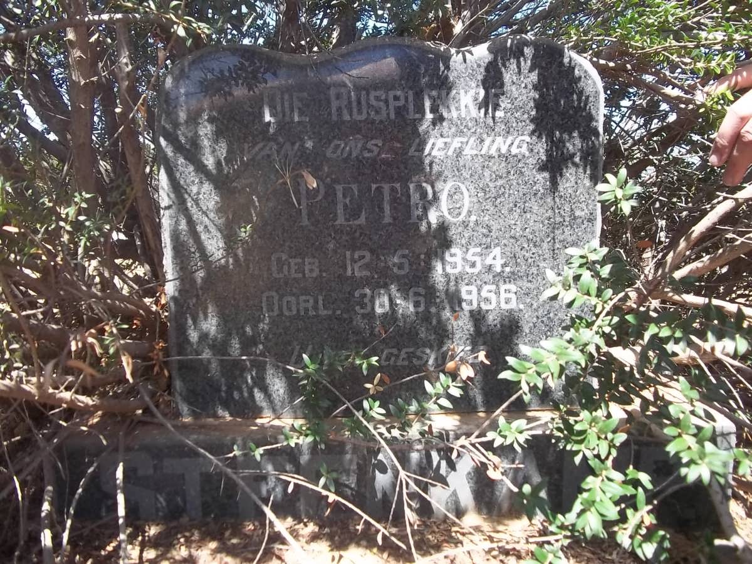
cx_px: 376
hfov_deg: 56.8
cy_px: 282
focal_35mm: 32
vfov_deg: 44.2
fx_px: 695
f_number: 2.9
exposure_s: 1/320
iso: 80
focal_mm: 5.7
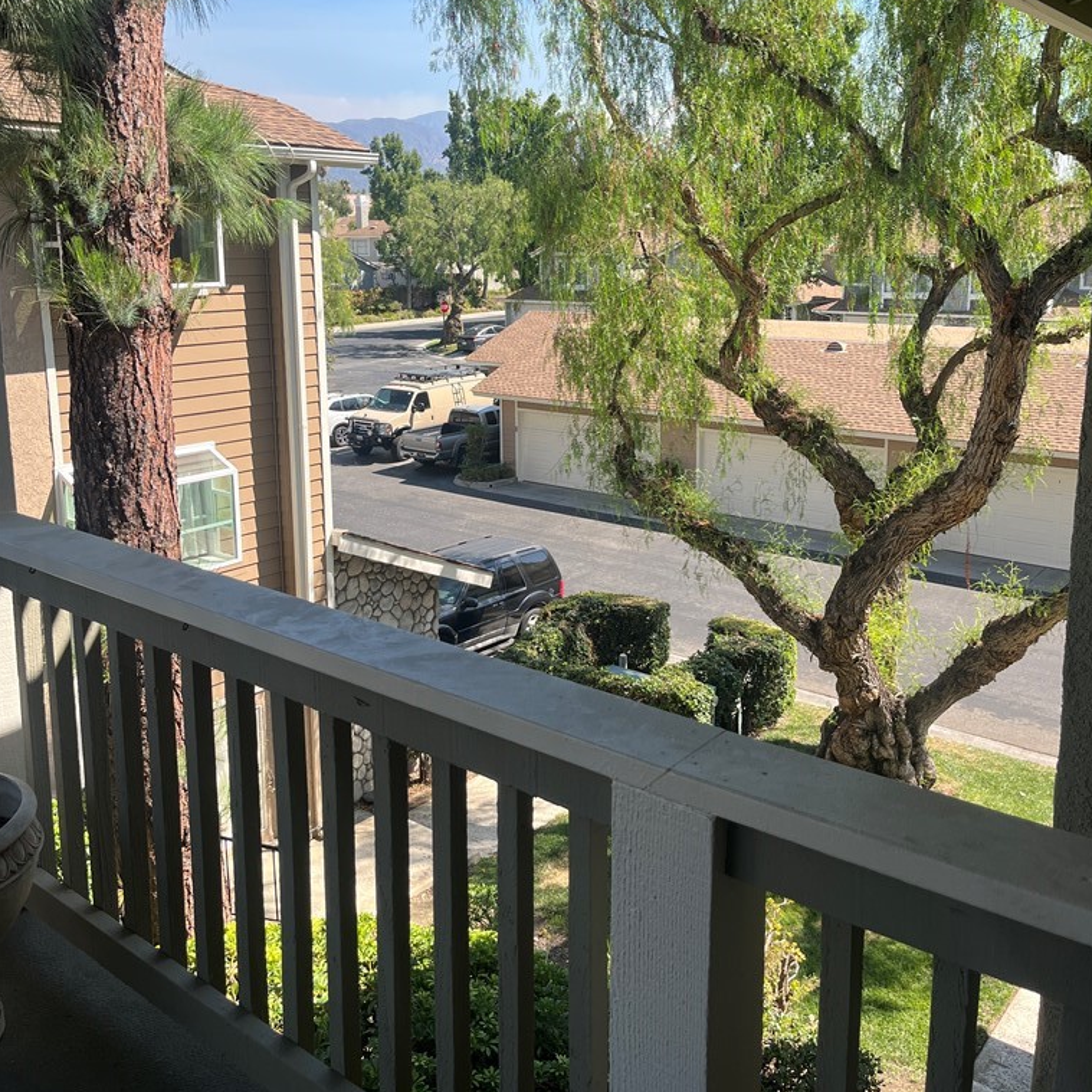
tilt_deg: -10.5
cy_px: 439
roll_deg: +0.3
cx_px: 547
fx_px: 1106
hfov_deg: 52.5
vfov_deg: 52.2
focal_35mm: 31
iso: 50
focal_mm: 5.1
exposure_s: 1/1129
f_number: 1.6
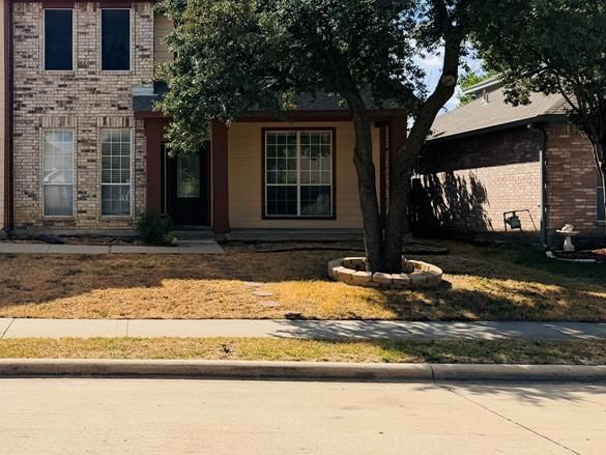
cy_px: 192
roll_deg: -0.3
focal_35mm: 42
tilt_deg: +0.9
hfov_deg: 42.6
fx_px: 735
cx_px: 115
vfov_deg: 34.3
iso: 80
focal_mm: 6.76
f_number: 1.78
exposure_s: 1/6711
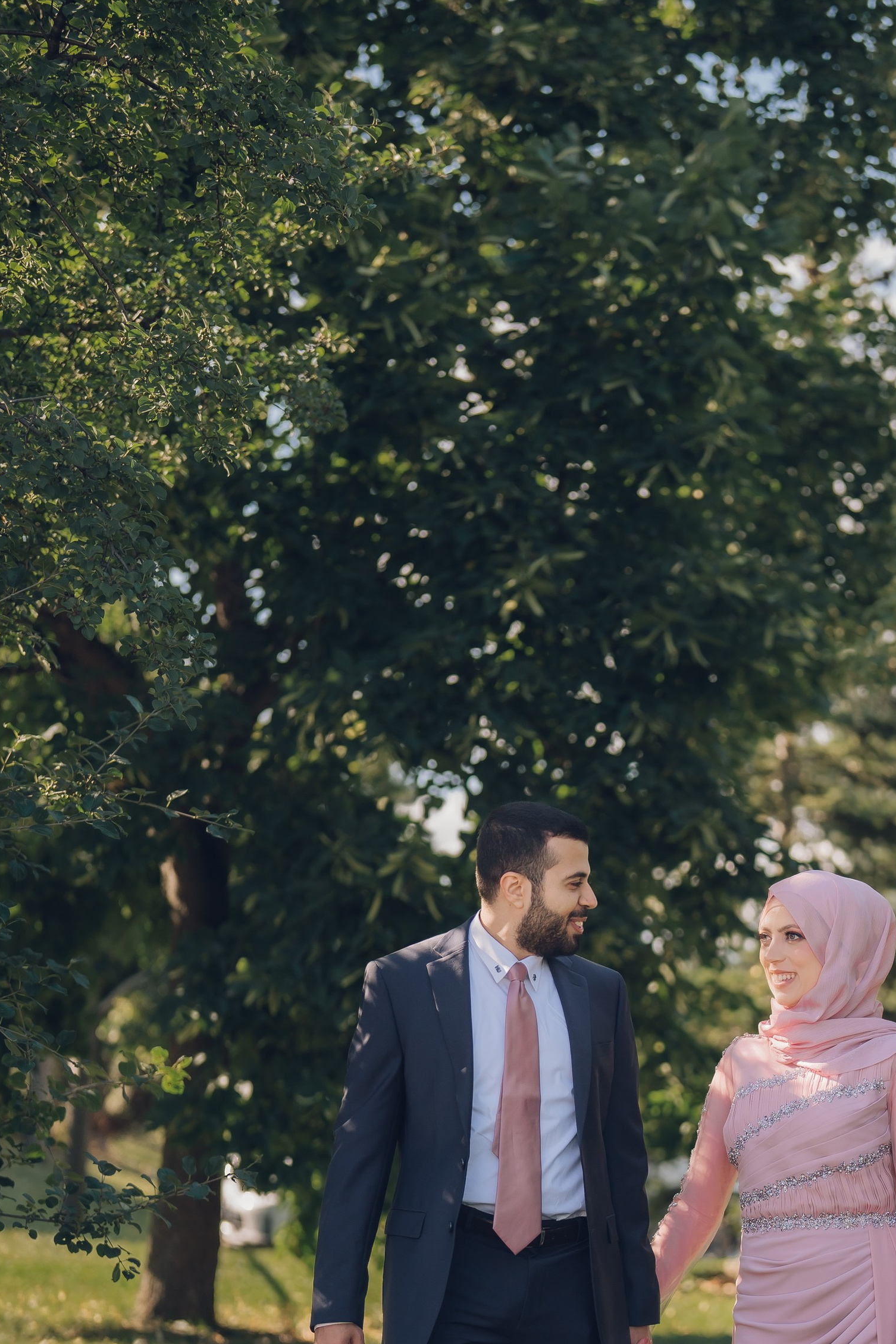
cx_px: 712
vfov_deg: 23.8
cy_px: 939
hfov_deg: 16.0
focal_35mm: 85
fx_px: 3173
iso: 125
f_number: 1.4
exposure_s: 1/1600
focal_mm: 50
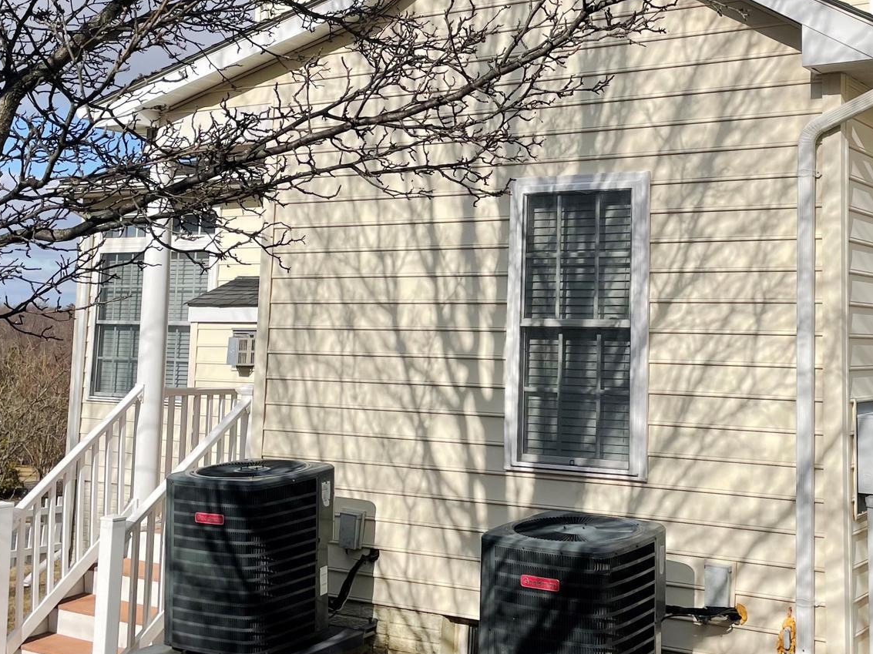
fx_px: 1185
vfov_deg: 30.6
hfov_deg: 40.0
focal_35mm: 47
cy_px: 202
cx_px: 569
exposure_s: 1/5291
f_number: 1.6
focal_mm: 4.2
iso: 32
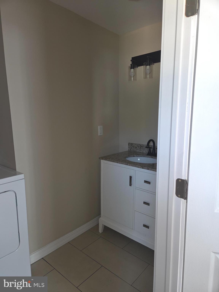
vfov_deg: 73.9
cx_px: 110
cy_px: 146
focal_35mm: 23
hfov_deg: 58.9
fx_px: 194
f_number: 1.8
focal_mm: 5.4
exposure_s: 1/60
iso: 200
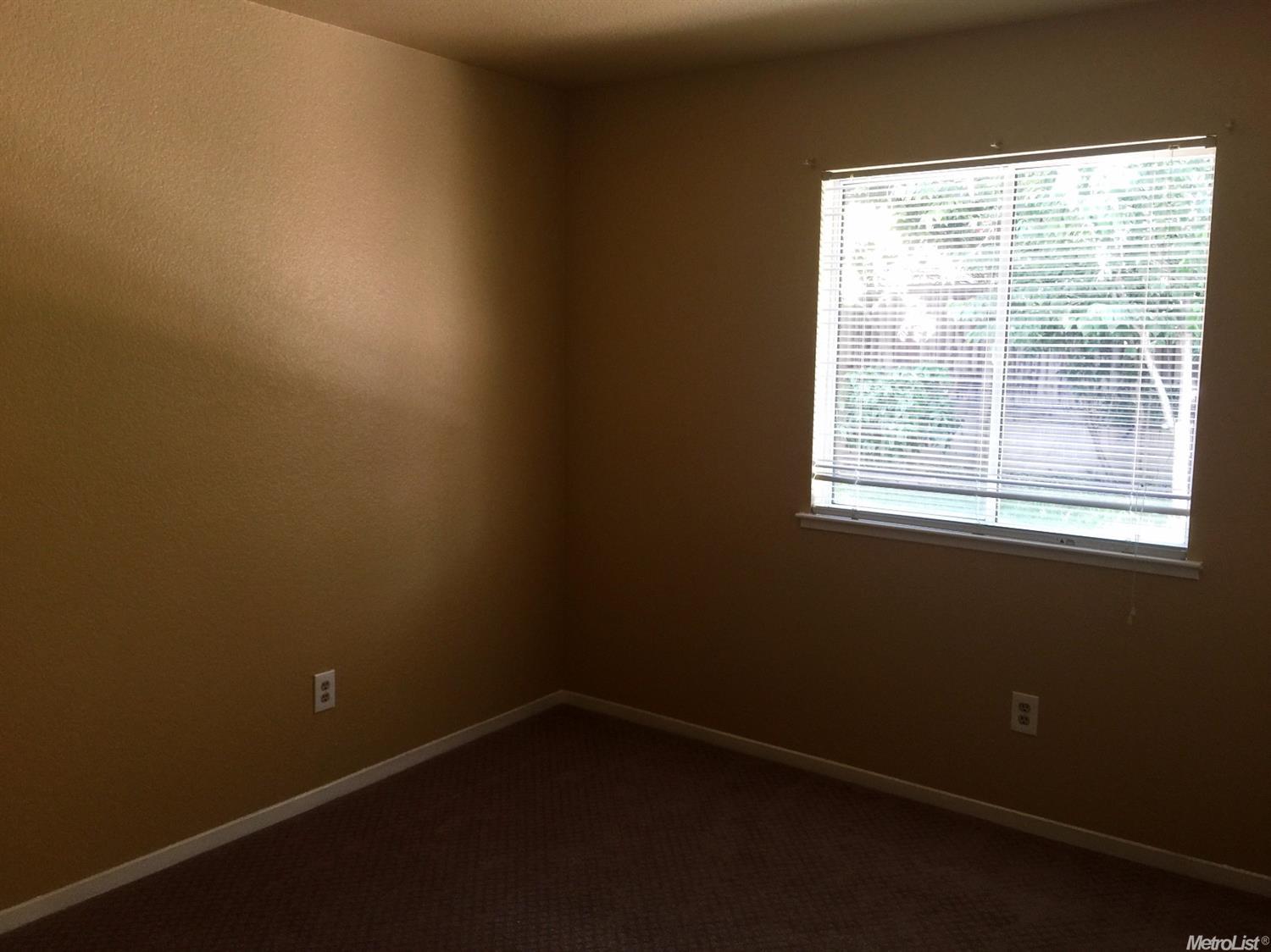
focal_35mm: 29
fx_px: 1064
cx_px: 636
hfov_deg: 61.7
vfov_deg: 48.2
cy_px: 476
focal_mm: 4.15
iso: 50
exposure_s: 1/30
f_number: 2.2
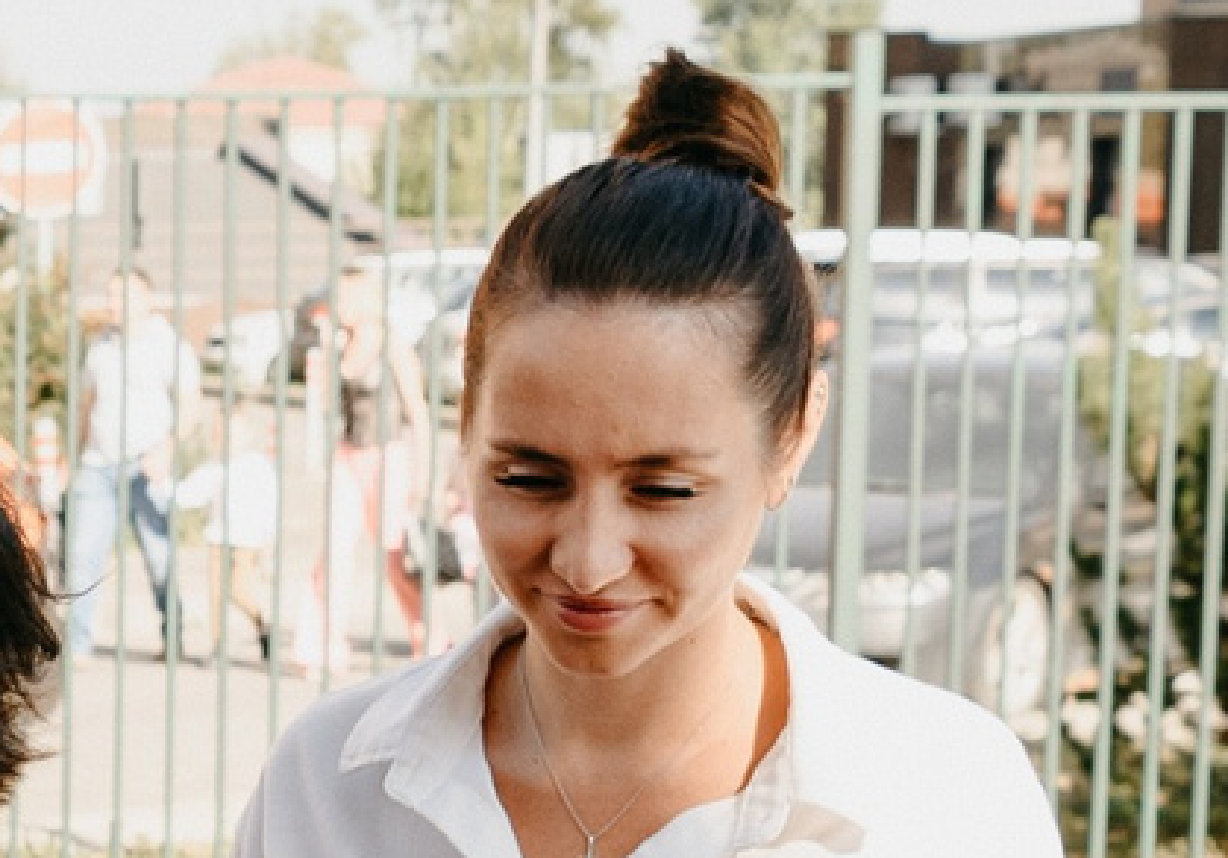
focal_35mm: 157
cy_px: 1514
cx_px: -1439
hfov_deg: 11.3
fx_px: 5435
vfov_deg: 8.7
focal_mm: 24
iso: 160
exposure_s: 1/400
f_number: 4.5
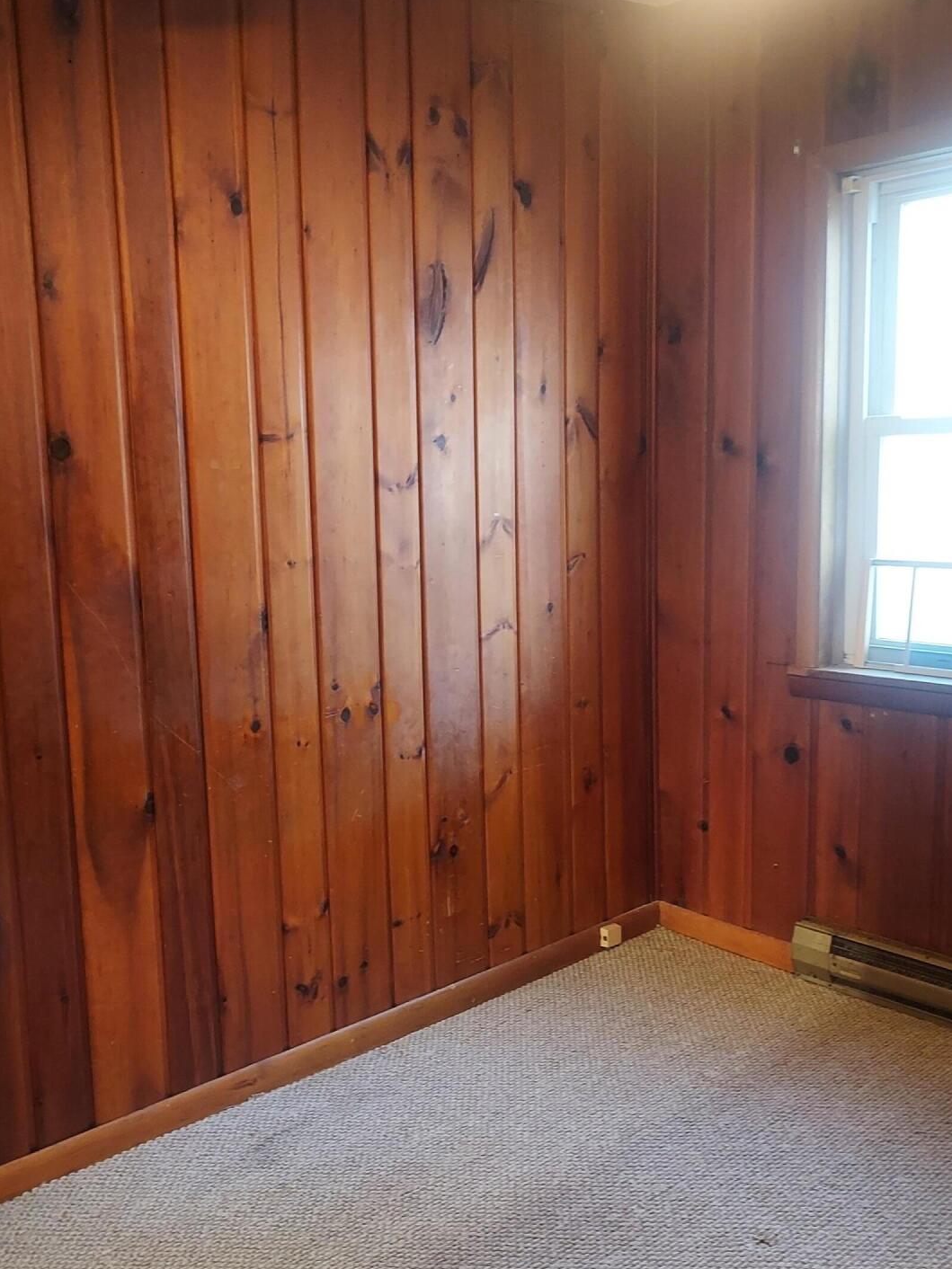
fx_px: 1247
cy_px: 635
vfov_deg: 54.0
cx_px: 285
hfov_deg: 41.0
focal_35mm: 34
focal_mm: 4.6
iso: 500
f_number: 1.8
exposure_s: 1/24
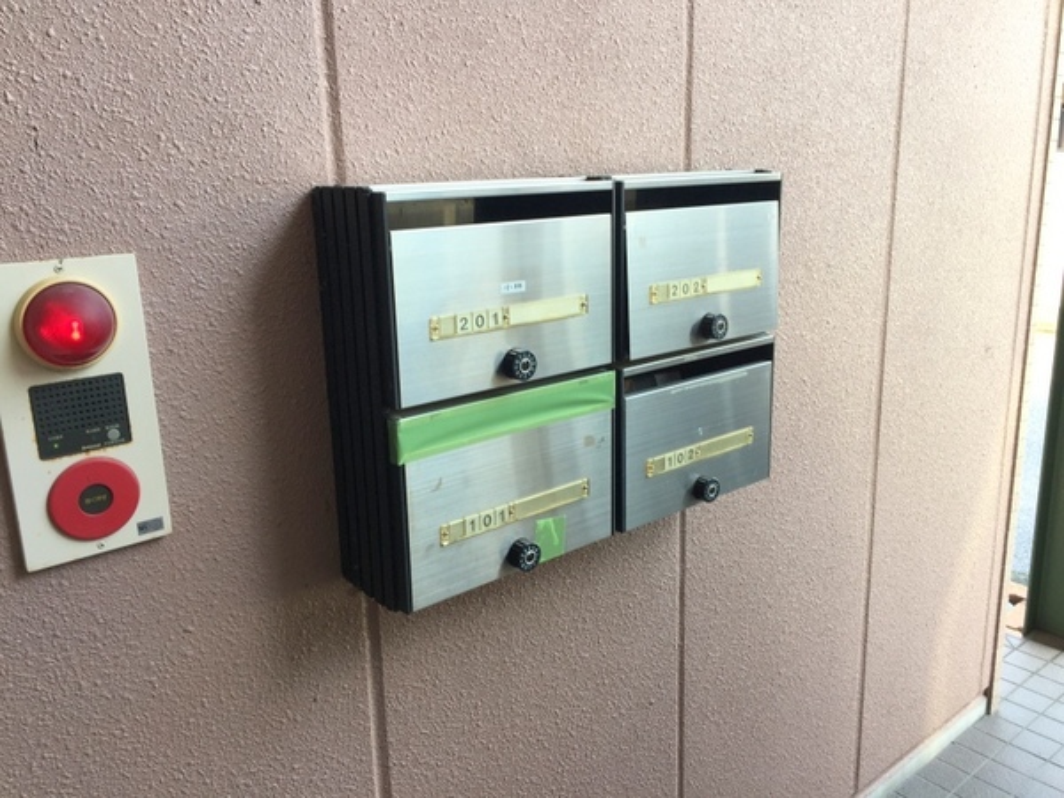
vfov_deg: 48.2
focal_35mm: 29
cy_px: 399
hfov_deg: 61.7
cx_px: 532
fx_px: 891
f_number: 2.2
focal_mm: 4.15
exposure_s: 1/60
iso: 32
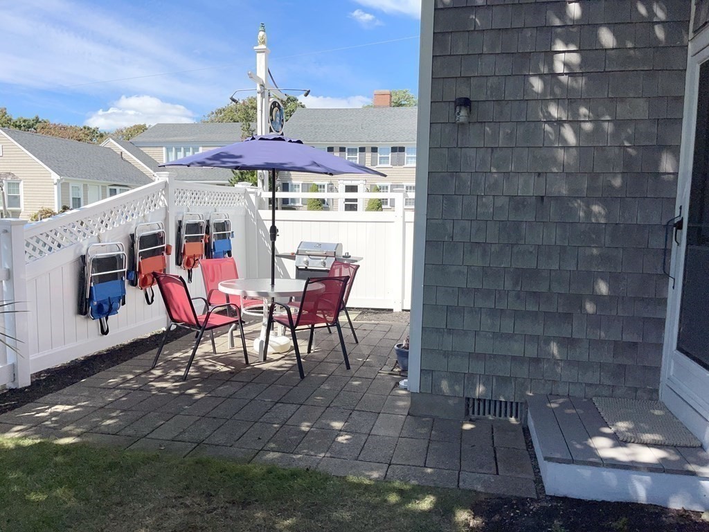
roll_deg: -2.0
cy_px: 266
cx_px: 354
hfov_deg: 67.3
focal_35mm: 26
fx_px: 533
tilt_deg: -7.0
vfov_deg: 53.1
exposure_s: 1/5917
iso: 32
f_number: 1.6
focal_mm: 5.1
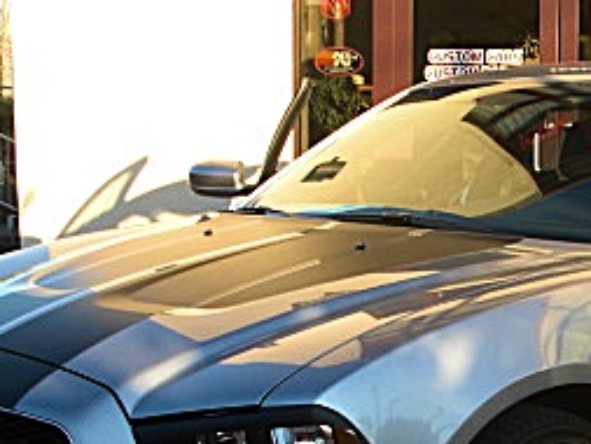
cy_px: 423
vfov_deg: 16.0
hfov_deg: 21.1
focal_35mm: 91
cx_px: 535
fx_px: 1554
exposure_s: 1/160
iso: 50
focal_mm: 6.3
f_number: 2.8
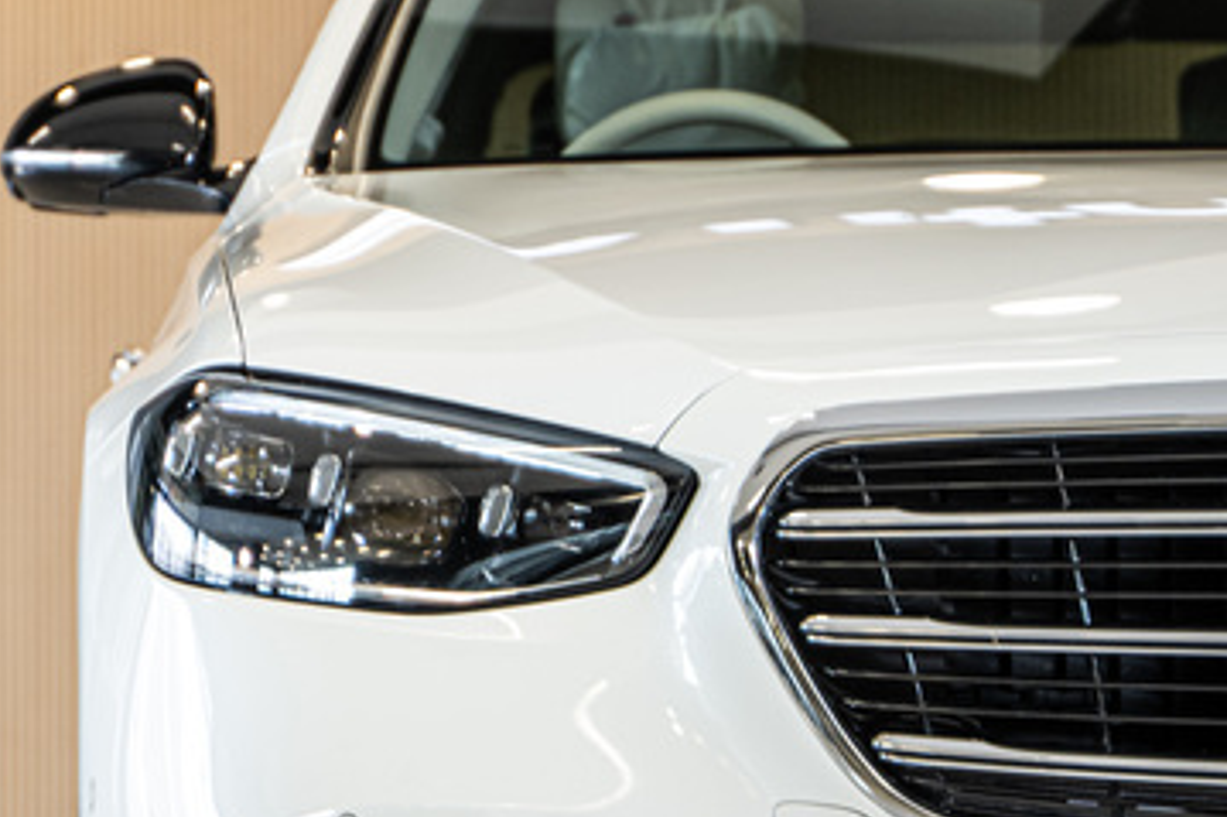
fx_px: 7290
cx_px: 381
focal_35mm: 214
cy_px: 492
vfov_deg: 6.4
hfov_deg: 9.6
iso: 640
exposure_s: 1/160
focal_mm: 75
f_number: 2.8
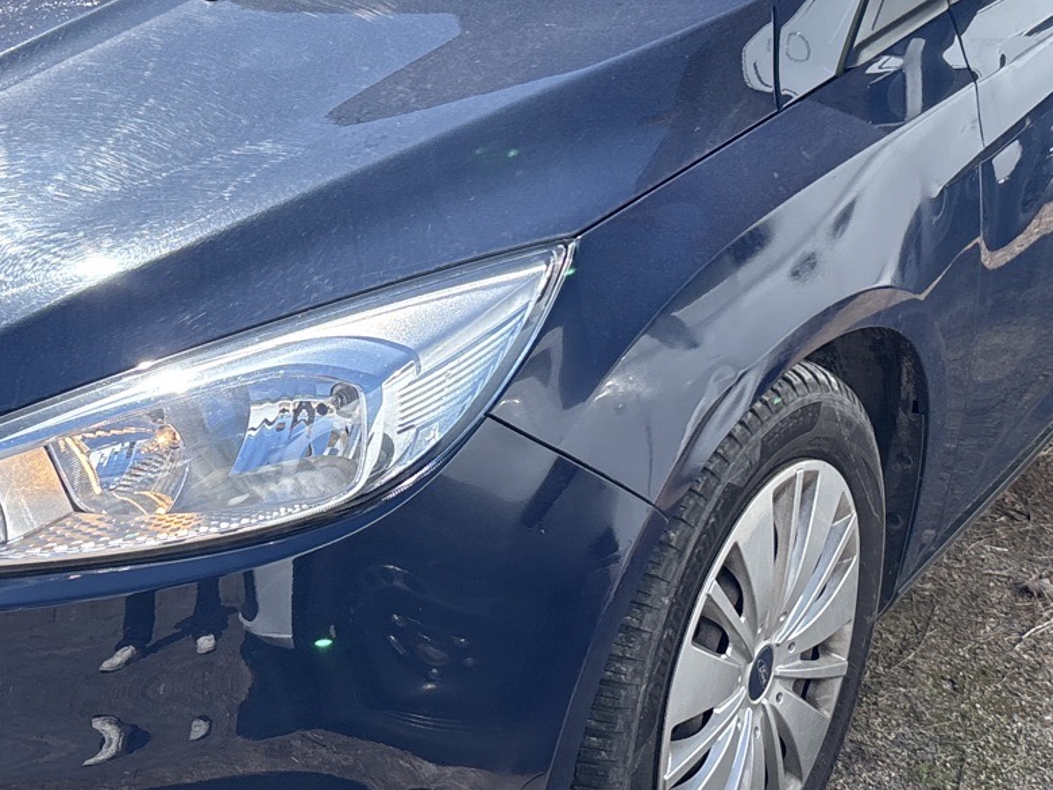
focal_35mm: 64
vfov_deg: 22.8
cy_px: 258
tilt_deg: -18.3
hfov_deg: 30.0
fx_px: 1947
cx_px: 316
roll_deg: -1.3
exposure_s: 1/1567
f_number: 1.6
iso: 50
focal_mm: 5.96
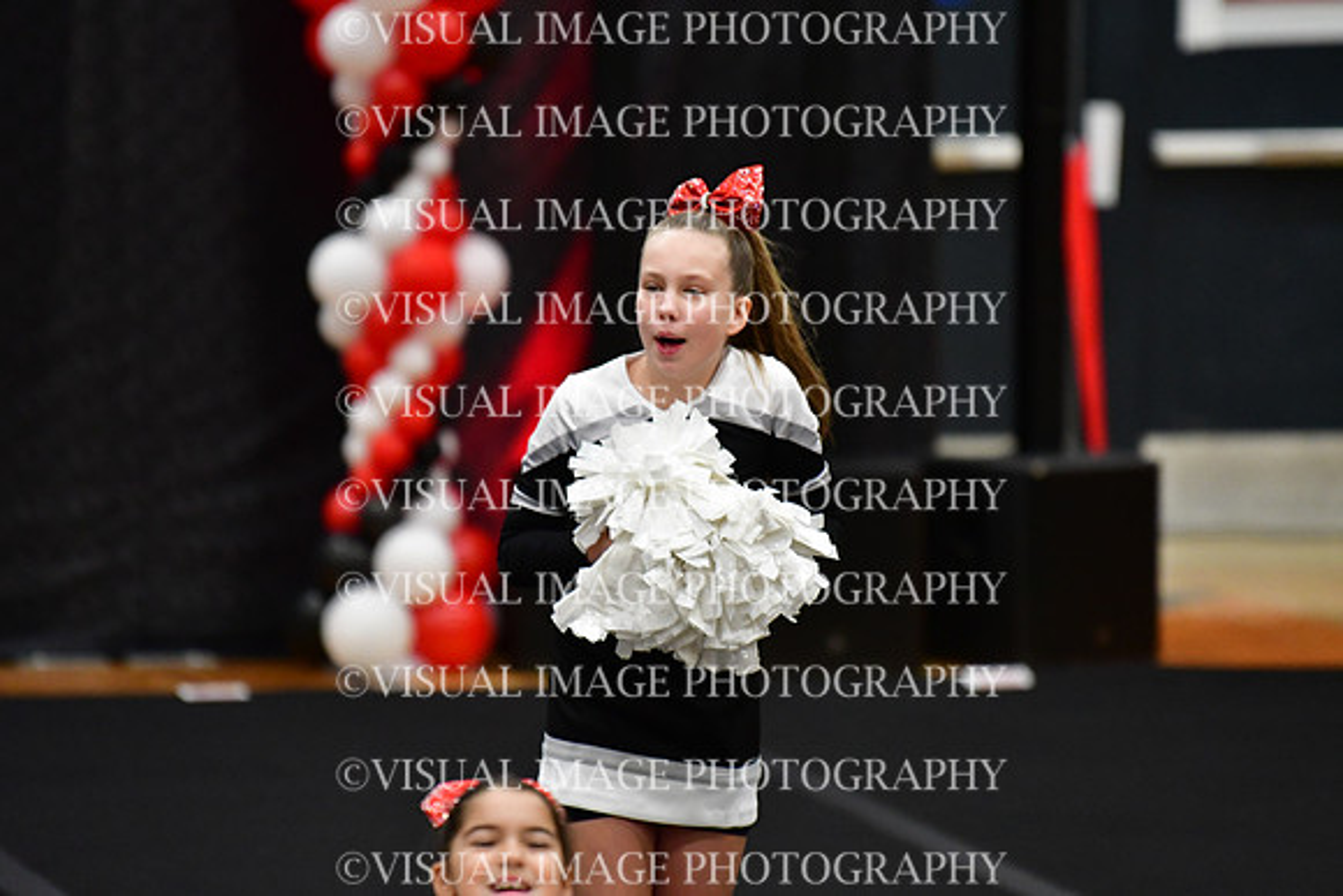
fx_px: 11194
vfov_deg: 4.6
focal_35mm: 300
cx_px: 672
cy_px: 448
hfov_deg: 6.9
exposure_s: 1/800
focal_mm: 200
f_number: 2.8
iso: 4000
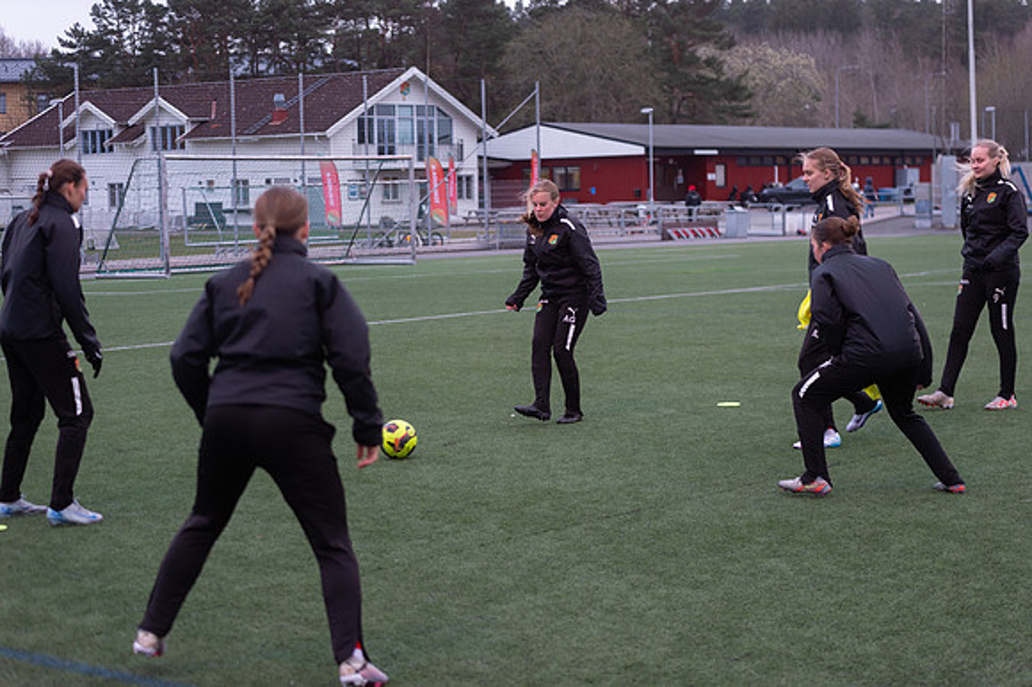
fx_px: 2030
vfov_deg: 19.2
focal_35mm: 71
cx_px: 516
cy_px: 344
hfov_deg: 28.5
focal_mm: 70
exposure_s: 1/400
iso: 450
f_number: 3.2
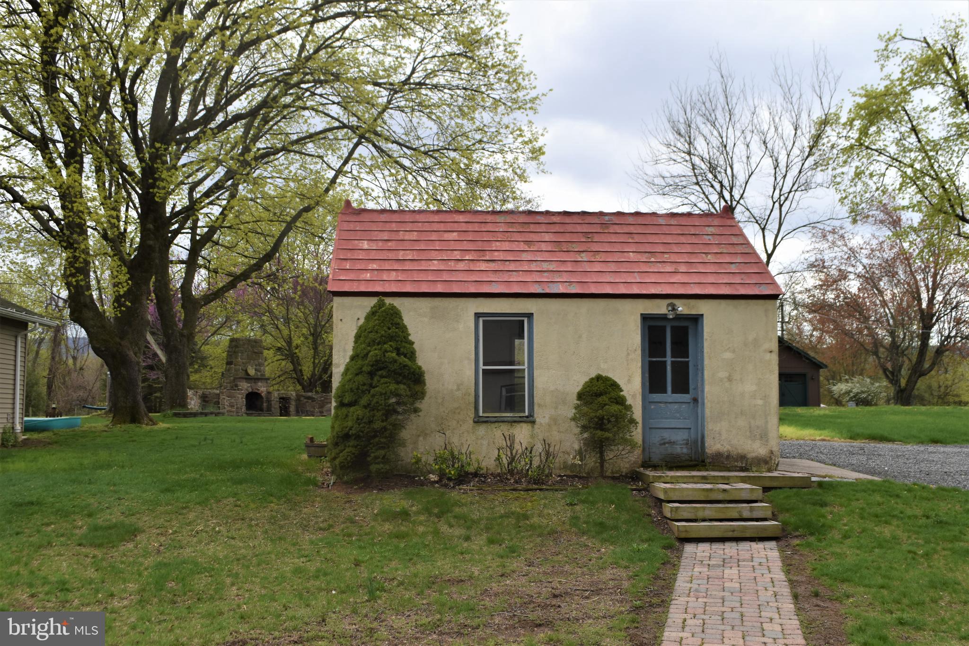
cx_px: 484
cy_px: 323
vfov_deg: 36.9
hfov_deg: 53.1
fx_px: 969
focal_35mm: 36
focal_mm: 24
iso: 100
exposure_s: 1/200
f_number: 8
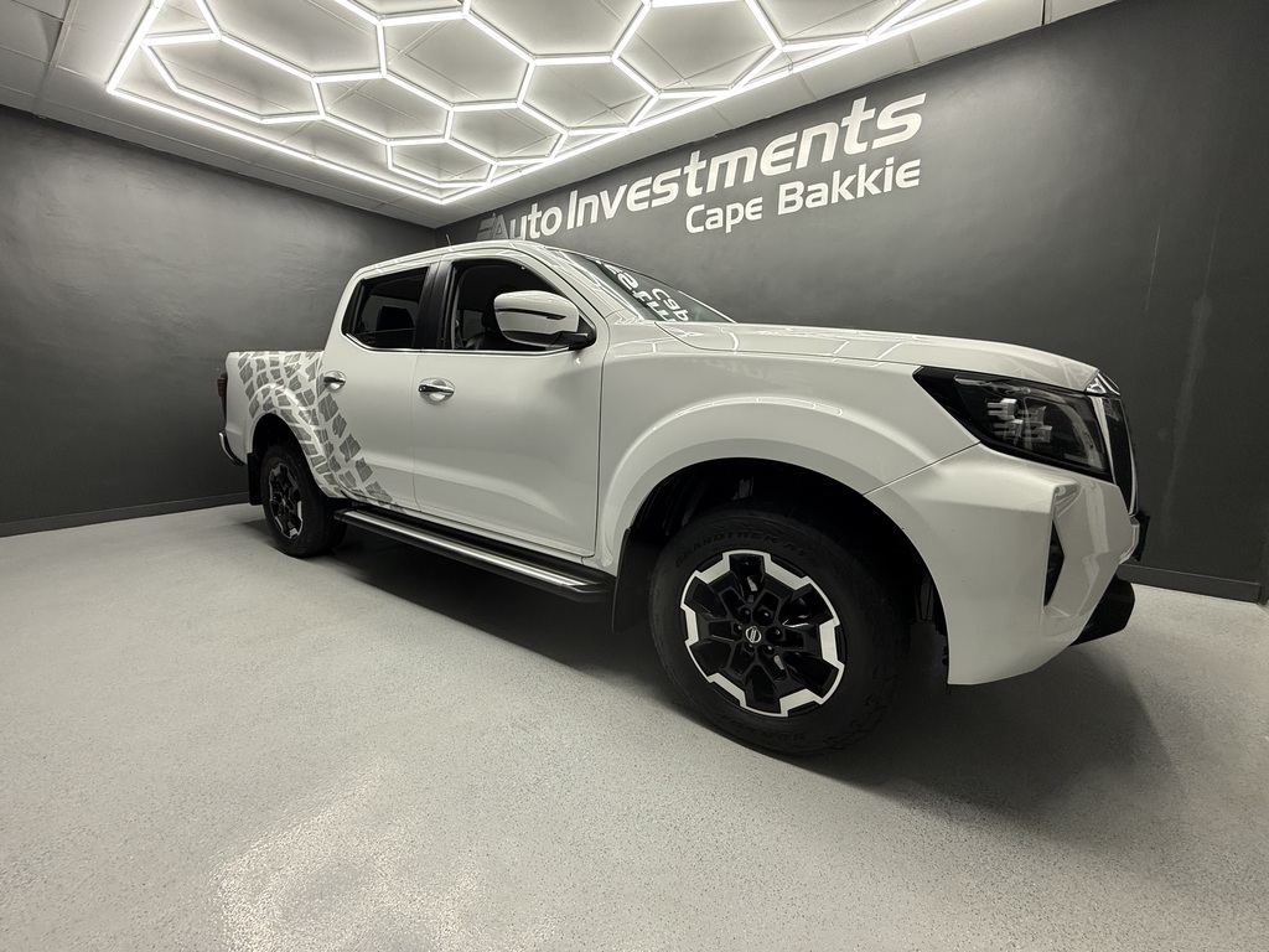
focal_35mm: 14
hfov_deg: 102.1
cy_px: 476
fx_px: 513
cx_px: 634
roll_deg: +0.3
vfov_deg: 85.7
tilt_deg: -8.6
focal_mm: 2.22
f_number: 2.2
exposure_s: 1/100
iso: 200
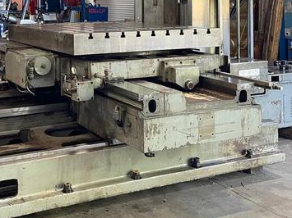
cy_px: 1
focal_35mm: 55
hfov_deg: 34.4
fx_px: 464
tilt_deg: +0.4
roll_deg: +0.6
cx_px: 81
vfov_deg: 25.3
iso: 250
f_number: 1.6
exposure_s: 1/60
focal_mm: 4.2
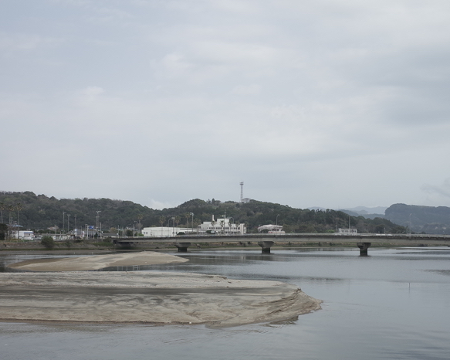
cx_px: 234
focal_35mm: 45
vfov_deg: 33.2
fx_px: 599
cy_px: 236
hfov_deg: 41.2
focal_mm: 18.3
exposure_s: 1/1000
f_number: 4
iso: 100
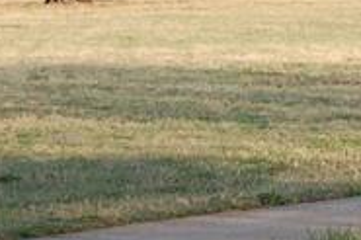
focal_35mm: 249
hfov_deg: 7.6
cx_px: 956
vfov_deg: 5.5
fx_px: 2495
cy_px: -62
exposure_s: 1/200
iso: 200
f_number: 7.1
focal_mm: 30
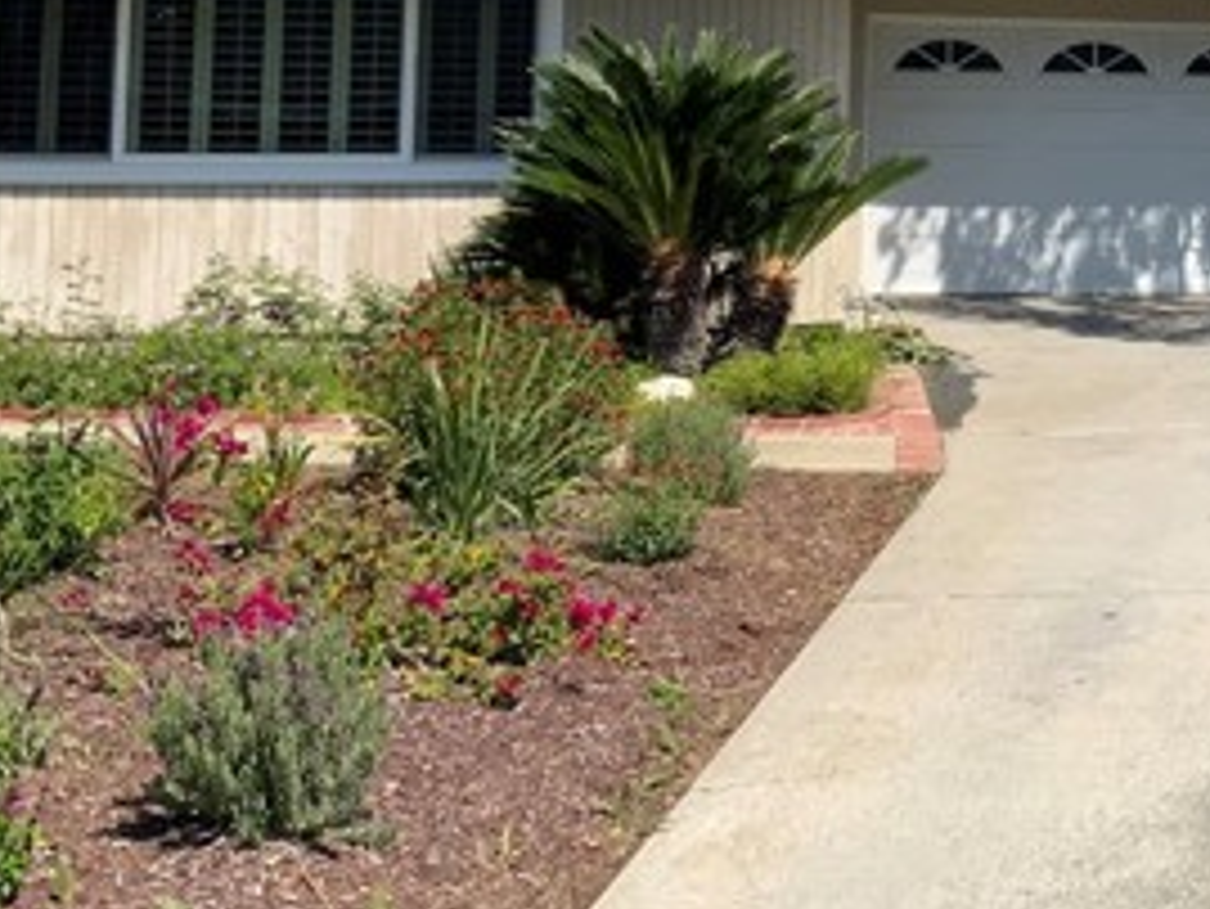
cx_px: 1201
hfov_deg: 26.7
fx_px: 2413
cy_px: -54
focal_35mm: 69
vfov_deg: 20.5
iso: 16
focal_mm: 3
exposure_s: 1/1786
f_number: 1.8
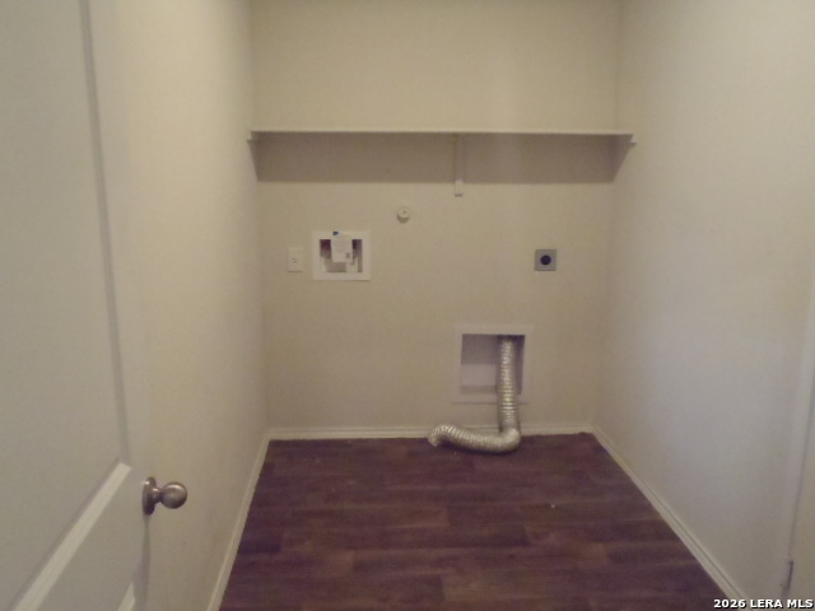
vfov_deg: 49.7
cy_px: 306
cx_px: 408
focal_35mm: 28
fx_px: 659
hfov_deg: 63.4
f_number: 3.9
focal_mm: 5
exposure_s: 1/25
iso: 800
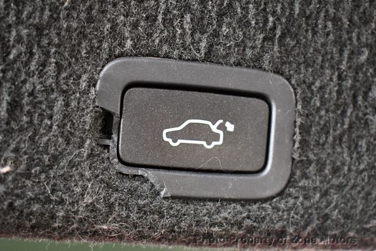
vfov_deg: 19.5
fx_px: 732
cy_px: 126
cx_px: 188
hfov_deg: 28.8
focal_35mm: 70
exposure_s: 1/80
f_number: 4.5
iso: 3200
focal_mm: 35
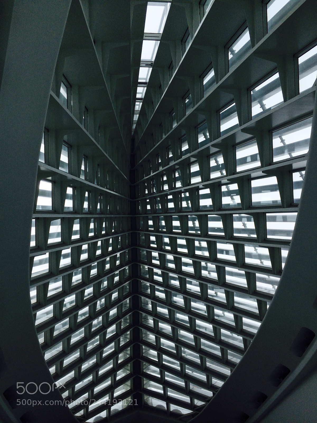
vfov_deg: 61.7
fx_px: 354
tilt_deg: +42.0
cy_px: 212
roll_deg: +8.2
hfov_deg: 48.2
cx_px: 158
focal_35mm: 29
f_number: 2.2
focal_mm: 4.15
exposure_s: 1/578
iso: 32
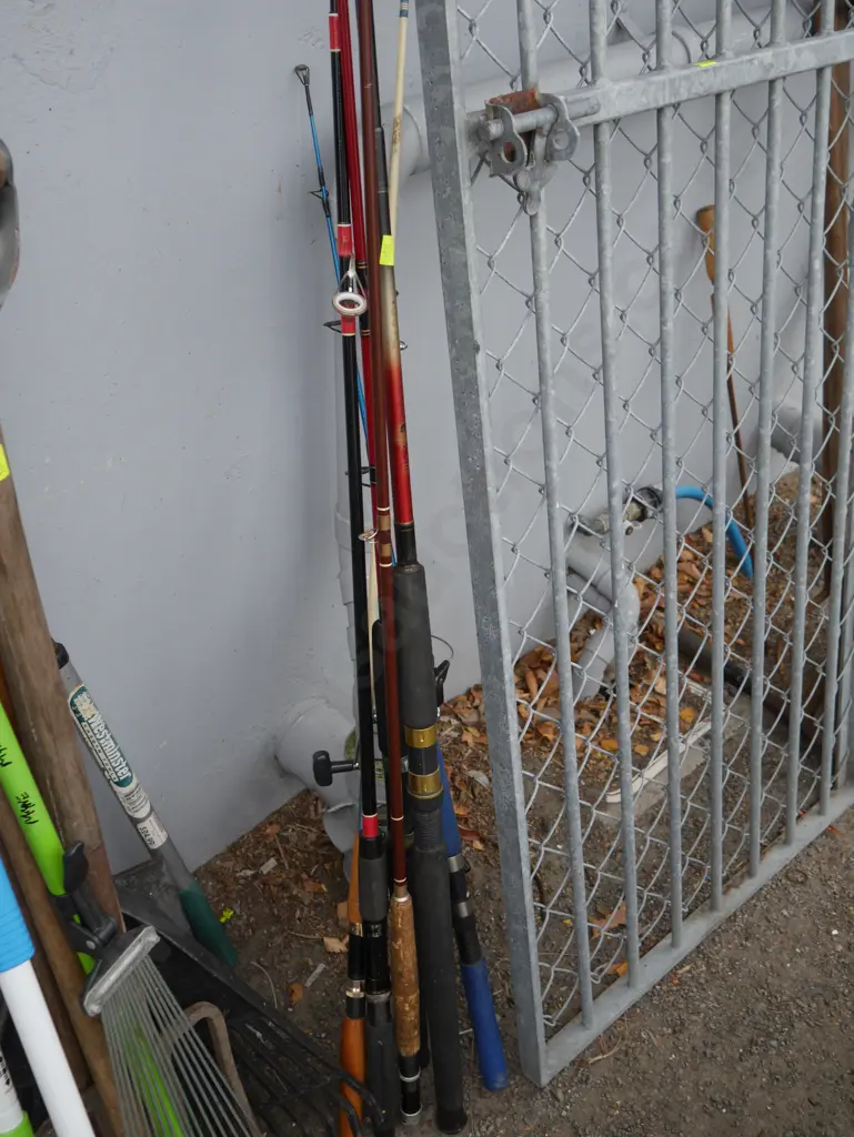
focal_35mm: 36
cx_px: 427
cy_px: 568
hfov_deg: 39.7
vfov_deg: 51.3
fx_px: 1183
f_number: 4
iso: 200
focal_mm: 18
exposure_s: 1/125
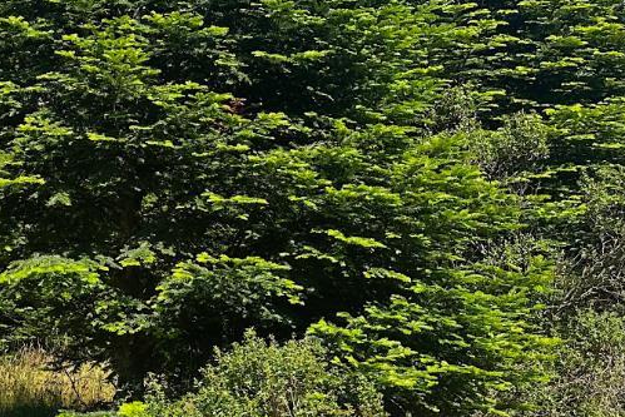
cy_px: 341
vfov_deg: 18.0
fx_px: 1302
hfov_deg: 23.7
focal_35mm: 75
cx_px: -194
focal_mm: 6.86
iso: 80
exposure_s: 1/2070
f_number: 1.78
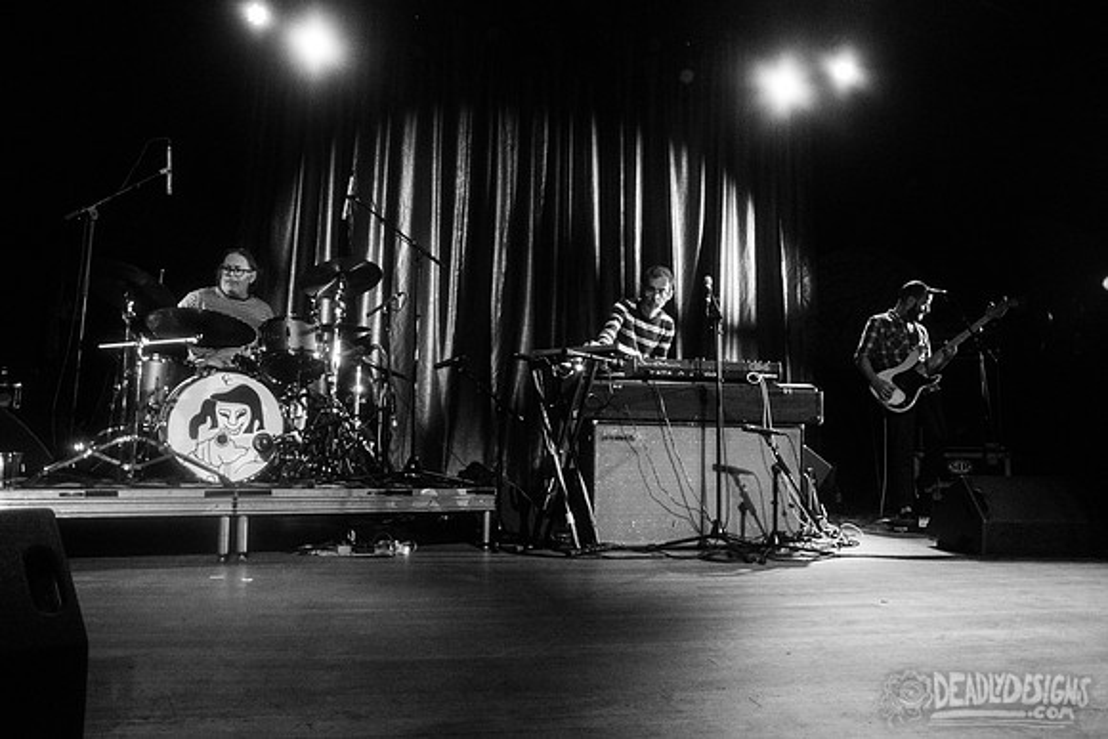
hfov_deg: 71.4
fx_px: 770
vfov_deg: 51.3
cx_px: 527
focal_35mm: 25
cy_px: 368
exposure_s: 1/250
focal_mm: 20
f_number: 3.2
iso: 3200
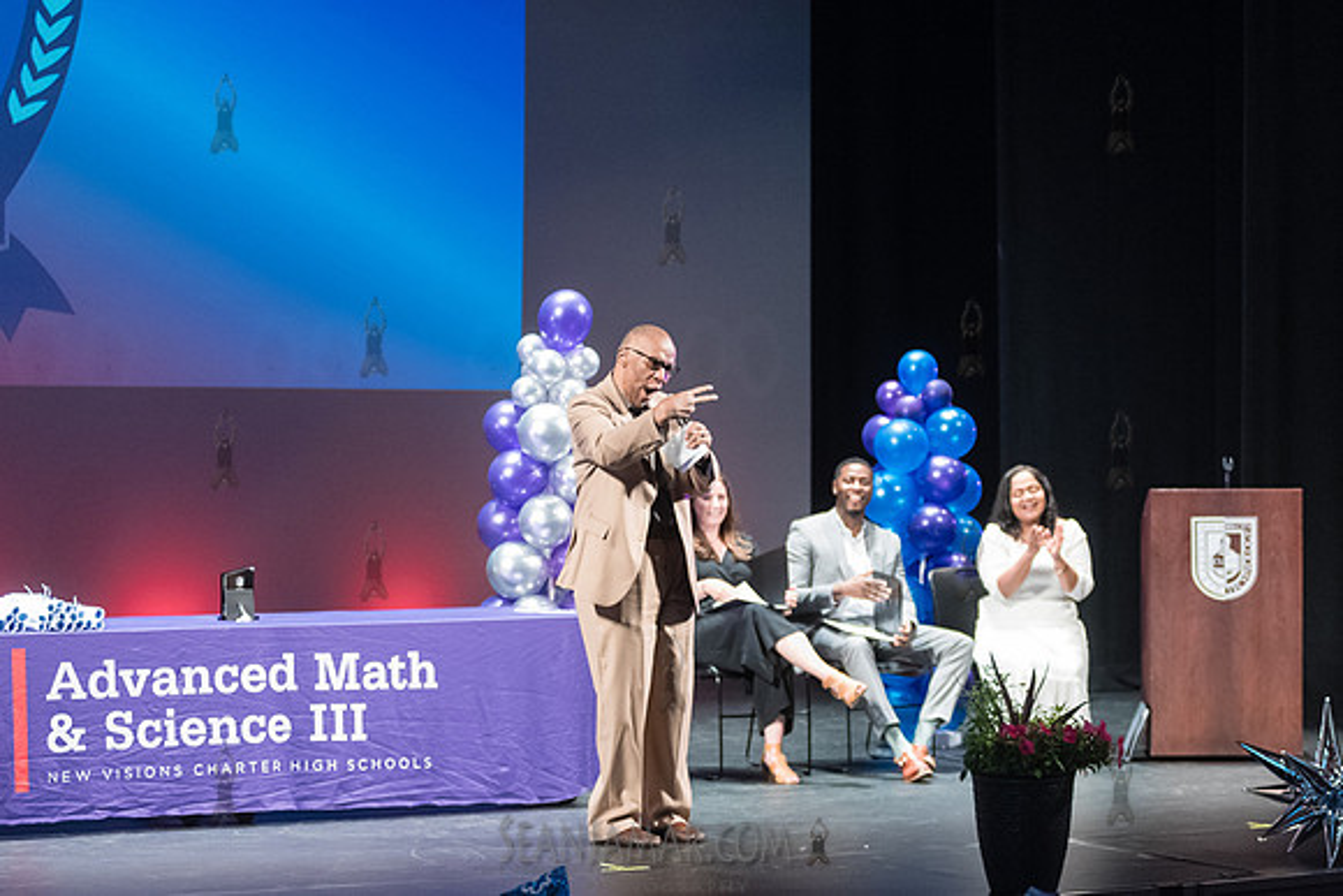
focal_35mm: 108
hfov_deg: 18.9
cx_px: 672
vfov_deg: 12.7
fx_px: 4026
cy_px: 448
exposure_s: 1/250
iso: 4000
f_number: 2.8
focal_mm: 92
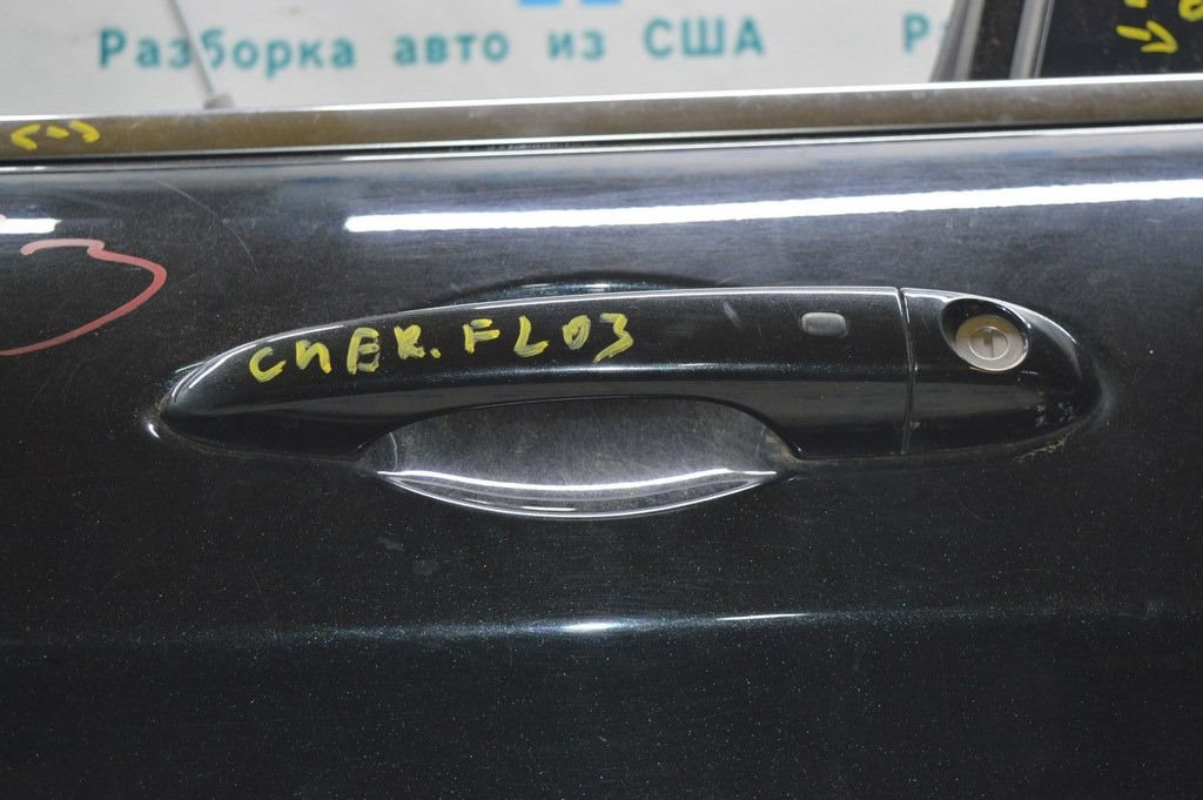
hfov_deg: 33.4
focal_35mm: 60
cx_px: 602
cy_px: 400
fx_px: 2003
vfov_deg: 22.6
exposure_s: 1/60
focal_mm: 40
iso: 900
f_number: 5
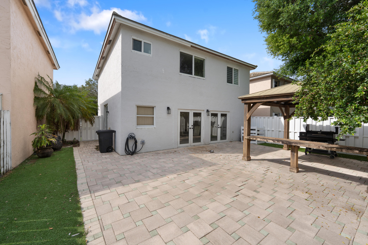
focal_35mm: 14
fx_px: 143
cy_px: 122
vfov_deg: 81.2
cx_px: 184
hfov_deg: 104.3
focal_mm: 14
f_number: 8
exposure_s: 1/160
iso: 160
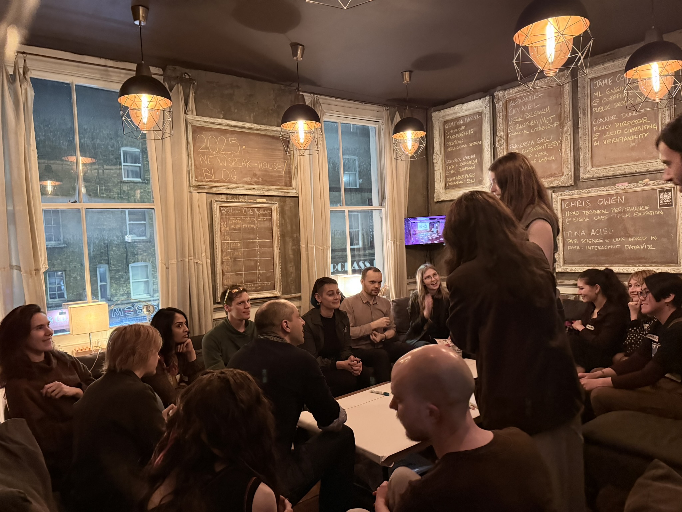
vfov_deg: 56.8
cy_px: 256
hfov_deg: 71.6
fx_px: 473
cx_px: 341
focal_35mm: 24
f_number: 1.78
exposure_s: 1/33
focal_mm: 6.76
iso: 1000
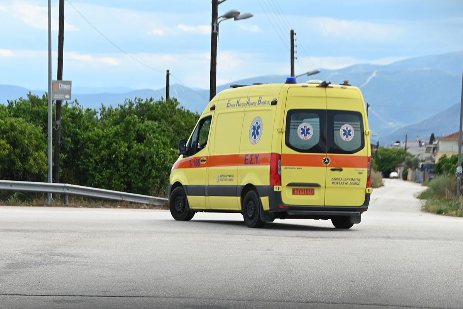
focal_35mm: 112
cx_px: 232
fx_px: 1440
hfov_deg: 18.3
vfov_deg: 12.2
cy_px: 154
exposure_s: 1/320
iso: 100
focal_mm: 75
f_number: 6.3
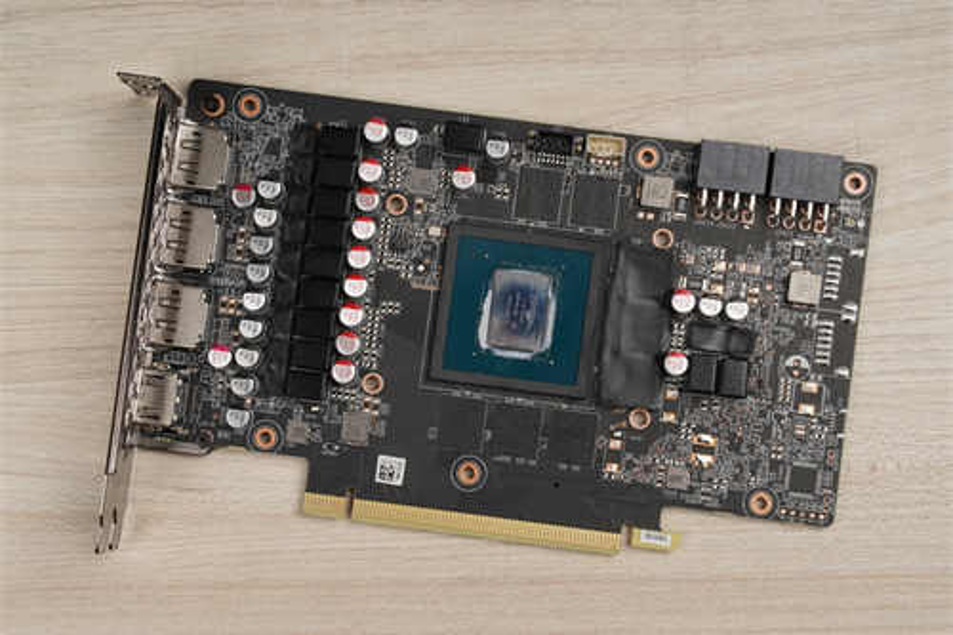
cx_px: 476
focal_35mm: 88
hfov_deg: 23.0
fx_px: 2342
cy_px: 318
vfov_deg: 15.4
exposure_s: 1/160
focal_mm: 59
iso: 100
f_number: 16
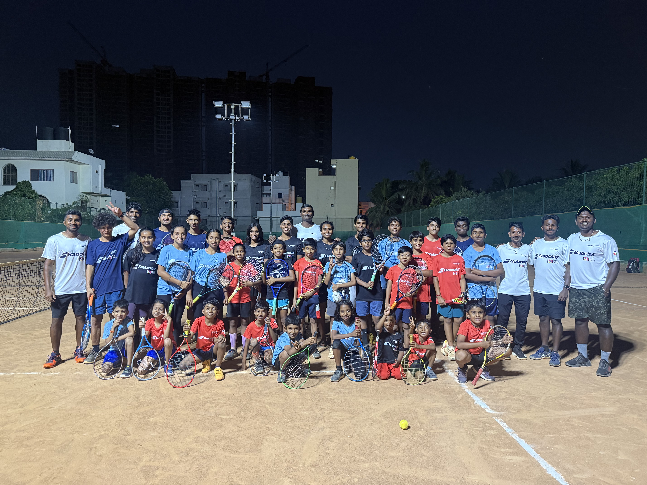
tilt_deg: -0.1
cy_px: 242
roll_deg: +0.0
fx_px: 449
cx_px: 324
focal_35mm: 24
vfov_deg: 56.8
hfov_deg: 71.6
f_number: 1.78
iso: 400
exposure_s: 1/50
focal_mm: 6.76
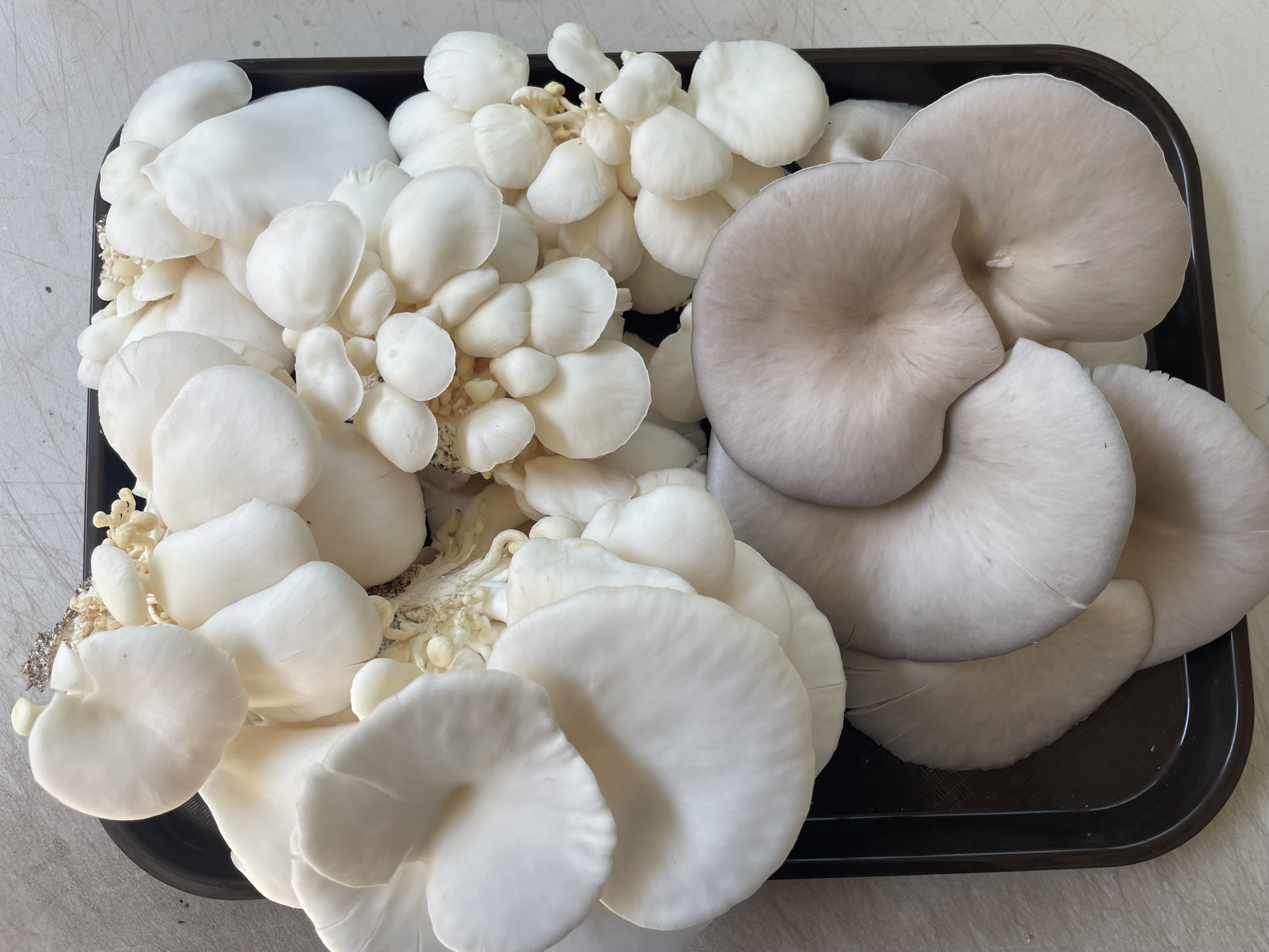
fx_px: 953
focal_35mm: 26
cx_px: 634
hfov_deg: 67.3
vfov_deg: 53.1
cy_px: 476
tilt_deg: -84.4
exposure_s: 1/130
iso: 32
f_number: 1.6
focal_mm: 4.2
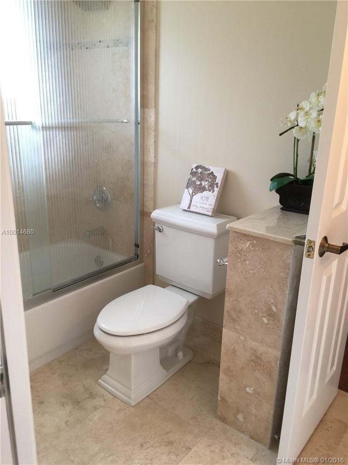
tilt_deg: -16.7
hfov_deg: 48.2
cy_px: 232
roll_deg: -1.3
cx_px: 174
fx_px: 389
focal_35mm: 29
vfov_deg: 61.7
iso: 32
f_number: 2.2
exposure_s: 1/40
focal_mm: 4.15
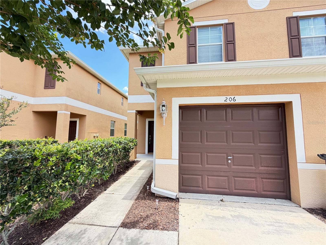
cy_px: 122
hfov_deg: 102.1
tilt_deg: +6.3
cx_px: 163
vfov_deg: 85.7
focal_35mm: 14
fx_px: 132
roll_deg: -0.5
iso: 64
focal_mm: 2.22
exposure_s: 1/148
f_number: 2.2
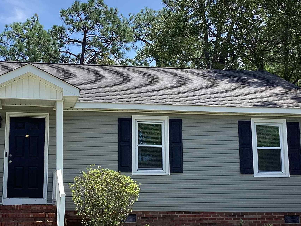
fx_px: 487
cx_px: 93
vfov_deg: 26.1
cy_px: 110
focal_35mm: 56
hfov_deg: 33.9
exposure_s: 1/1006
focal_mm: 3.3
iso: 25
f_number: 2.4
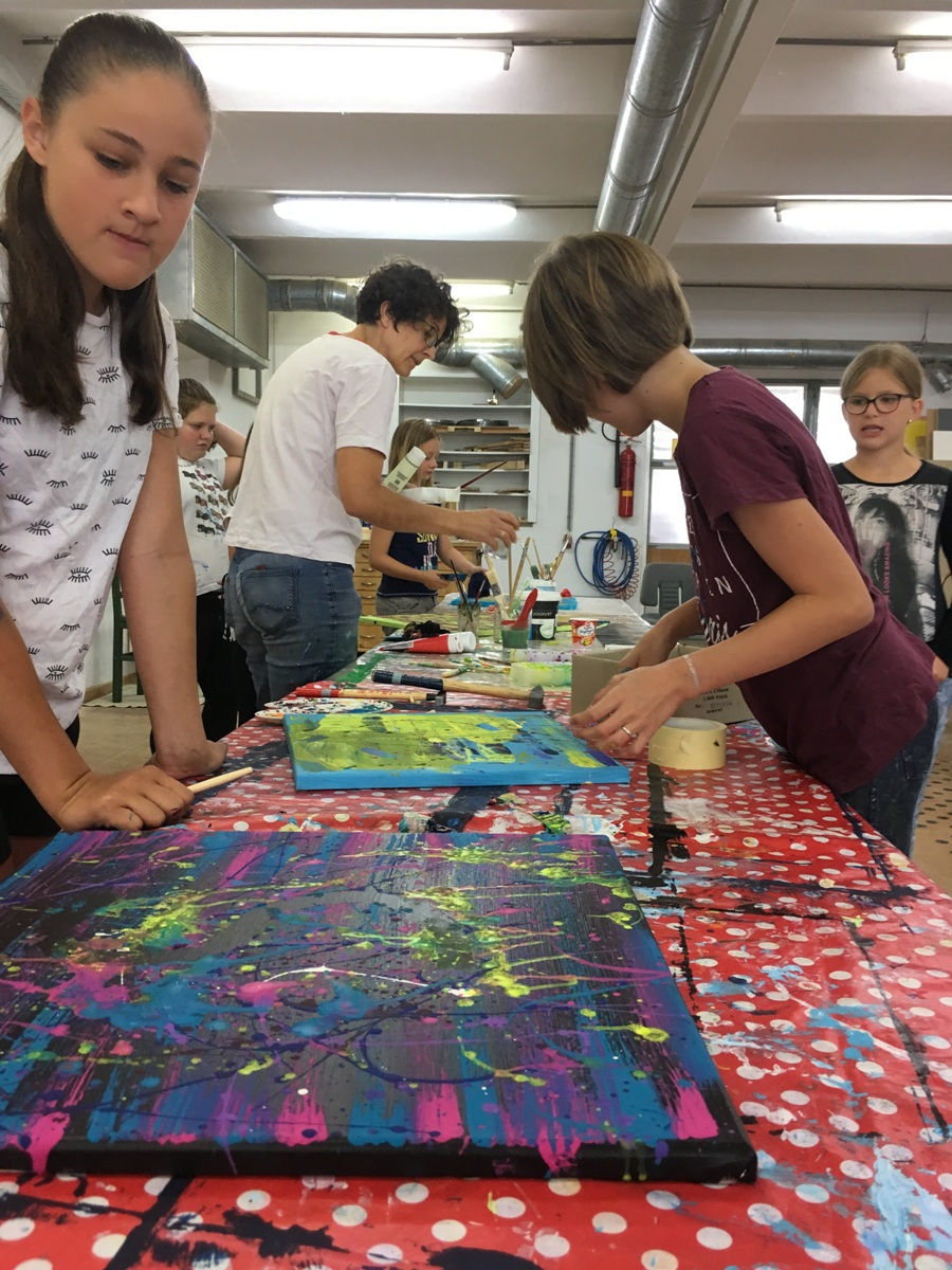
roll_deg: -1.1
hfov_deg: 48.2
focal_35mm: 29
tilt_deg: -7.2
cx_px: 476
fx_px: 1063
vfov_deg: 61.7
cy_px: 635
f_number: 2.2
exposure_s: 1/33
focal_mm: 4.15
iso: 64
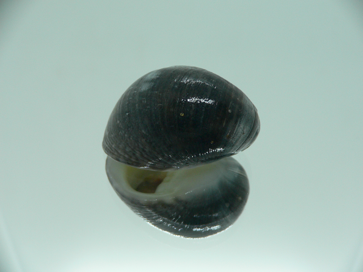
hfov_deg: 52.6
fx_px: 367
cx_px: 182
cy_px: 136
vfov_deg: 40.7
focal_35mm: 35
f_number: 2.8
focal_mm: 4.6
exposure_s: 1/60
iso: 150
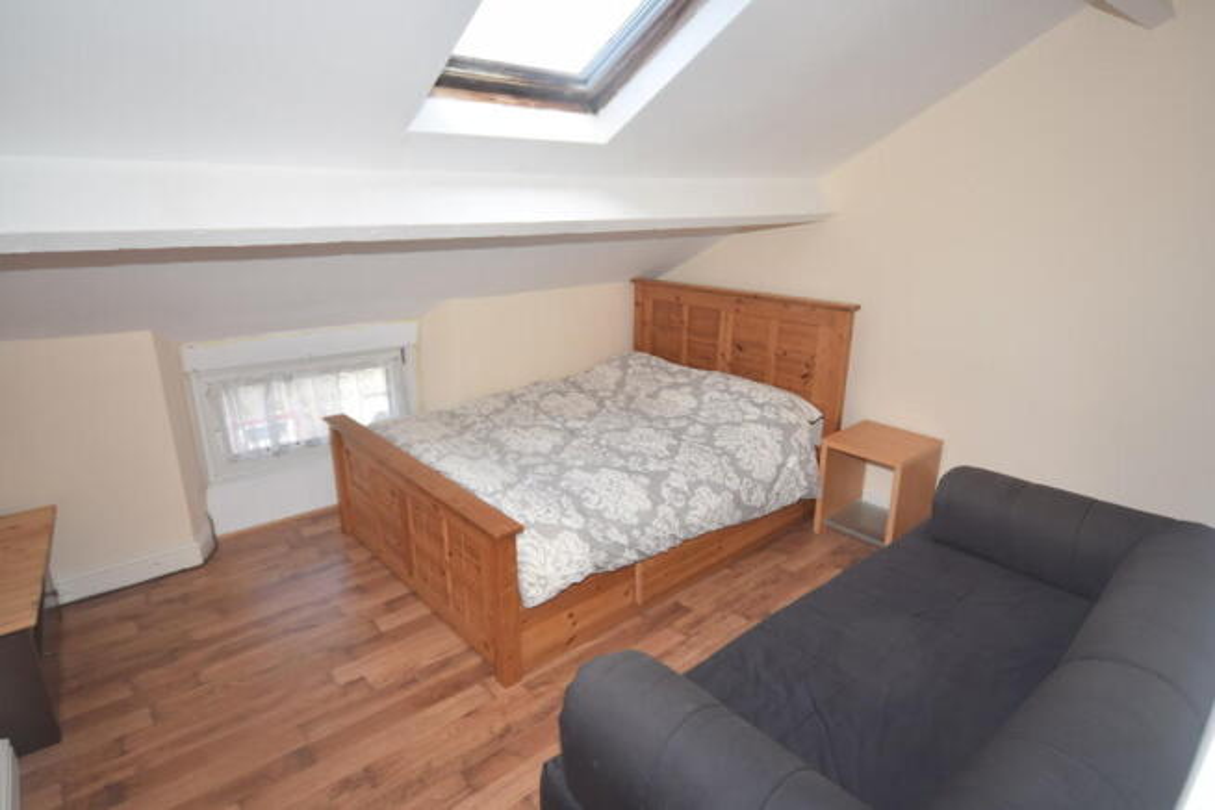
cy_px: 405
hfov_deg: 90.0
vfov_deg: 67.4
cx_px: 608
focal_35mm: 18
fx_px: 608
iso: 100
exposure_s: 1/60
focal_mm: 12
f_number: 4.5
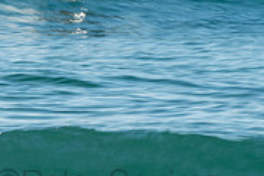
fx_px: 13940
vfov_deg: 0.7
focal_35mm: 1901
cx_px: 107
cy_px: -57
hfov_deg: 1.1
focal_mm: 400
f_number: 32
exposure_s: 1/20
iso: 100
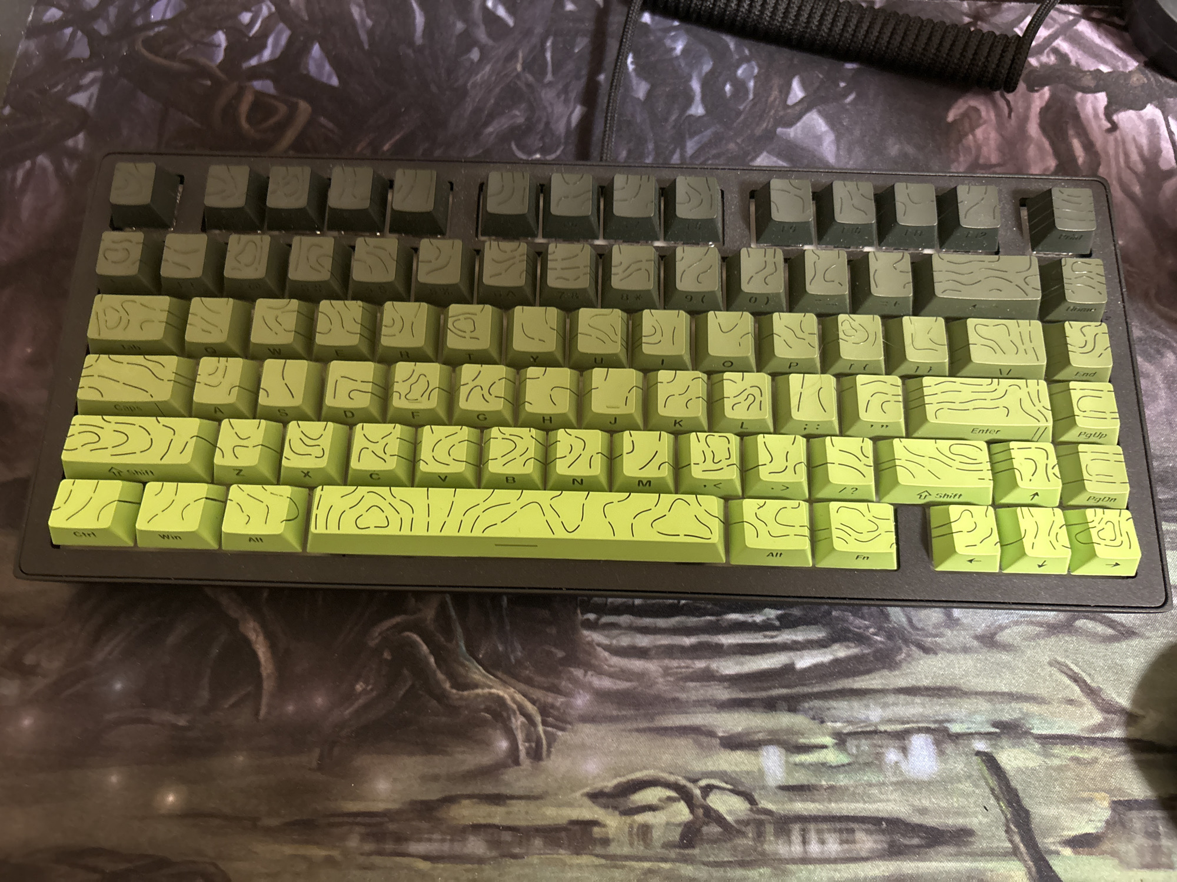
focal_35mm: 26
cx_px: 588
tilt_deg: -68.7
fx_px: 884
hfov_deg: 67.3
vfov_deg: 53.1
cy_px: 441
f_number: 1.6
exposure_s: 1/25
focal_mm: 5.96
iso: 500
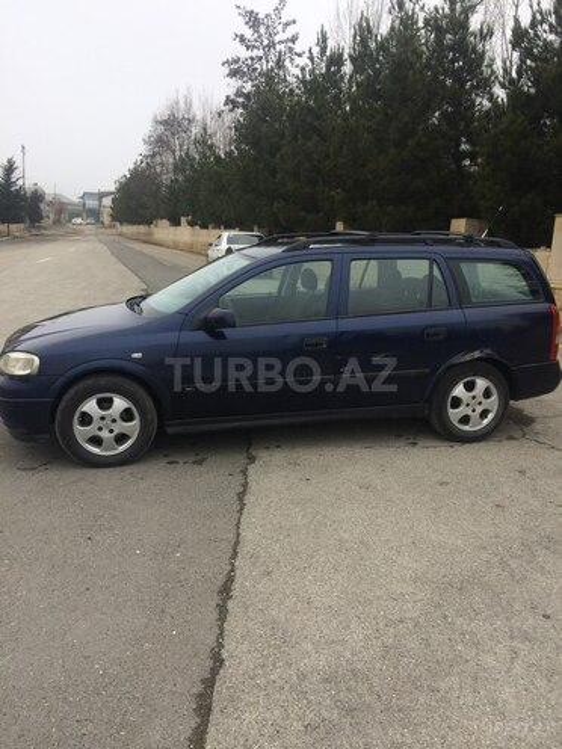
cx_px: 281
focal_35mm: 29
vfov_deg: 61.7
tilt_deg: -13.5
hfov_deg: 48.2
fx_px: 628
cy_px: 374
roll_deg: -3.2
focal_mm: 4.15
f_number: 2.2
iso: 32
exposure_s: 1/304
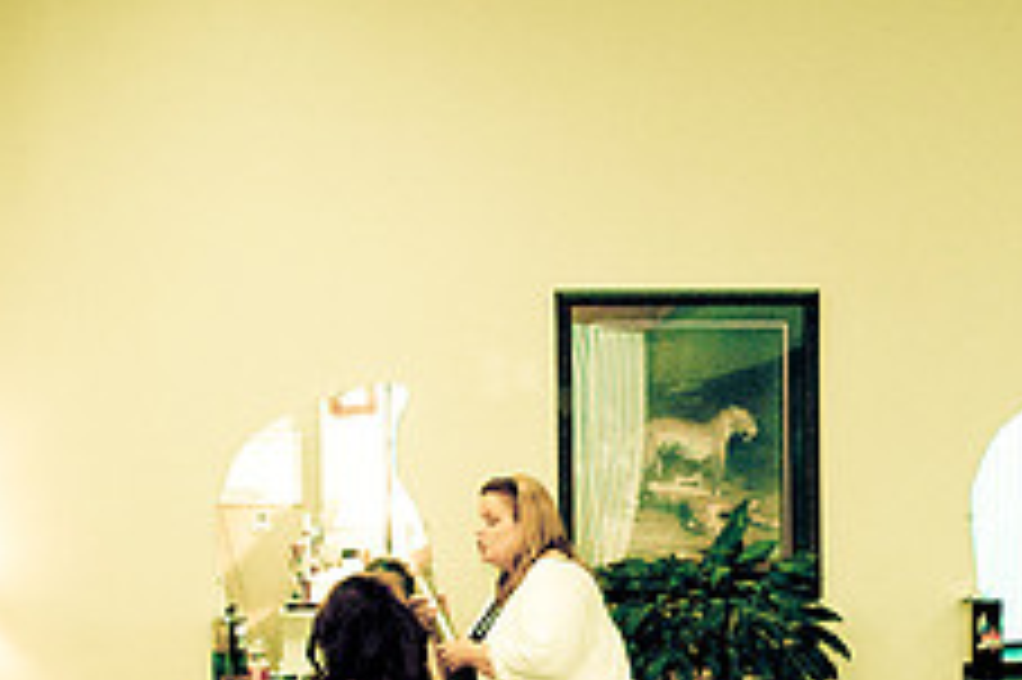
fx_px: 2610
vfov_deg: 14.6
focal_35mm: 92
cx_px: 792
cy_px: 646
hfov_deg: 21.9
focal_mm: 24
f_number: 2.8
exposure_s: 1/60
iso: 200
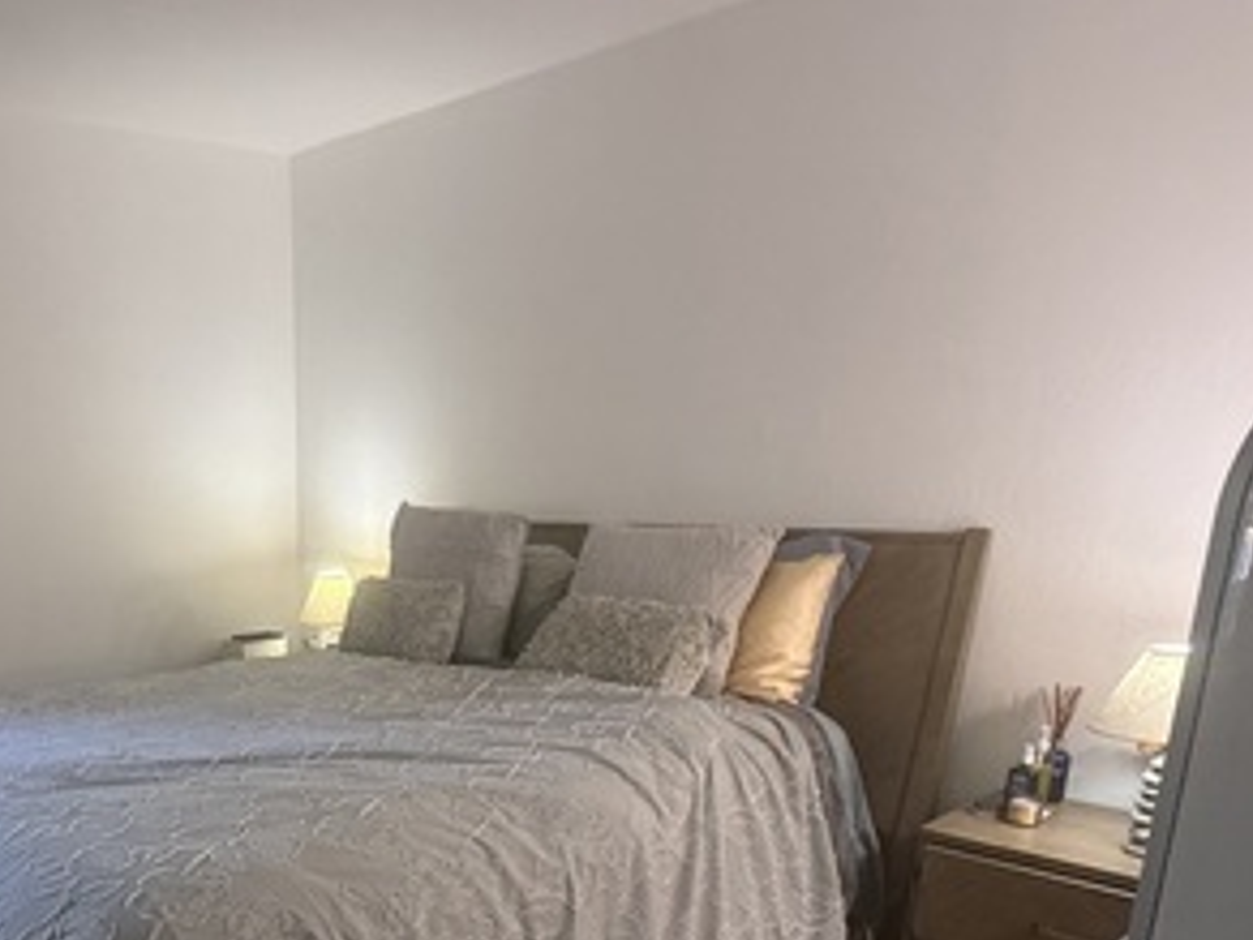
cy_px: 794
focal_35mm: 32
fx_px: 1158
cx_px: 251
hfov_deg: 53.1
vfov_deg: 41.6
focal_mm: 2.22
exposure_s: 1/66
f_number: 2.2
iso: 320
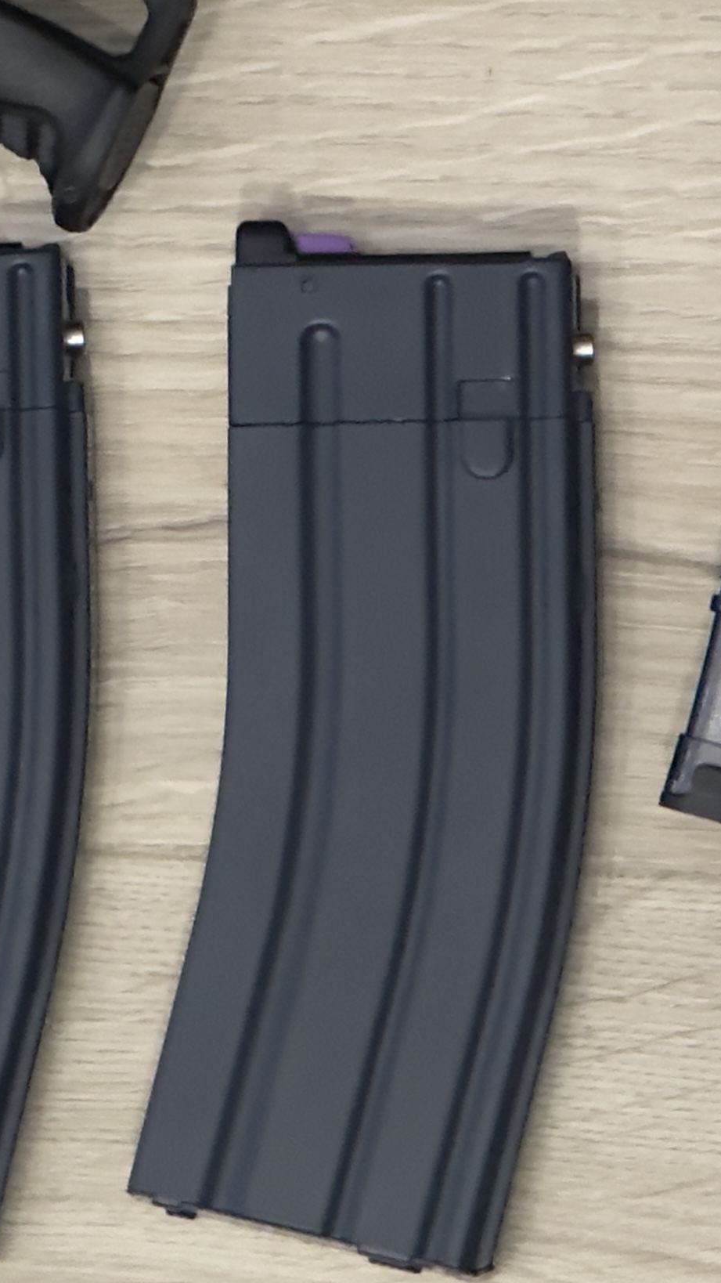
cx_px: 23
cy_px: 314
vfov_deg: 7.3
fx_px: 10097
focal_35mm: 297
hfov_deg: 4.1
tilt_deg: -78.2
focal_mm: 15.66
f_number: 2.8
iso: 1600
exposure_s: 1/32
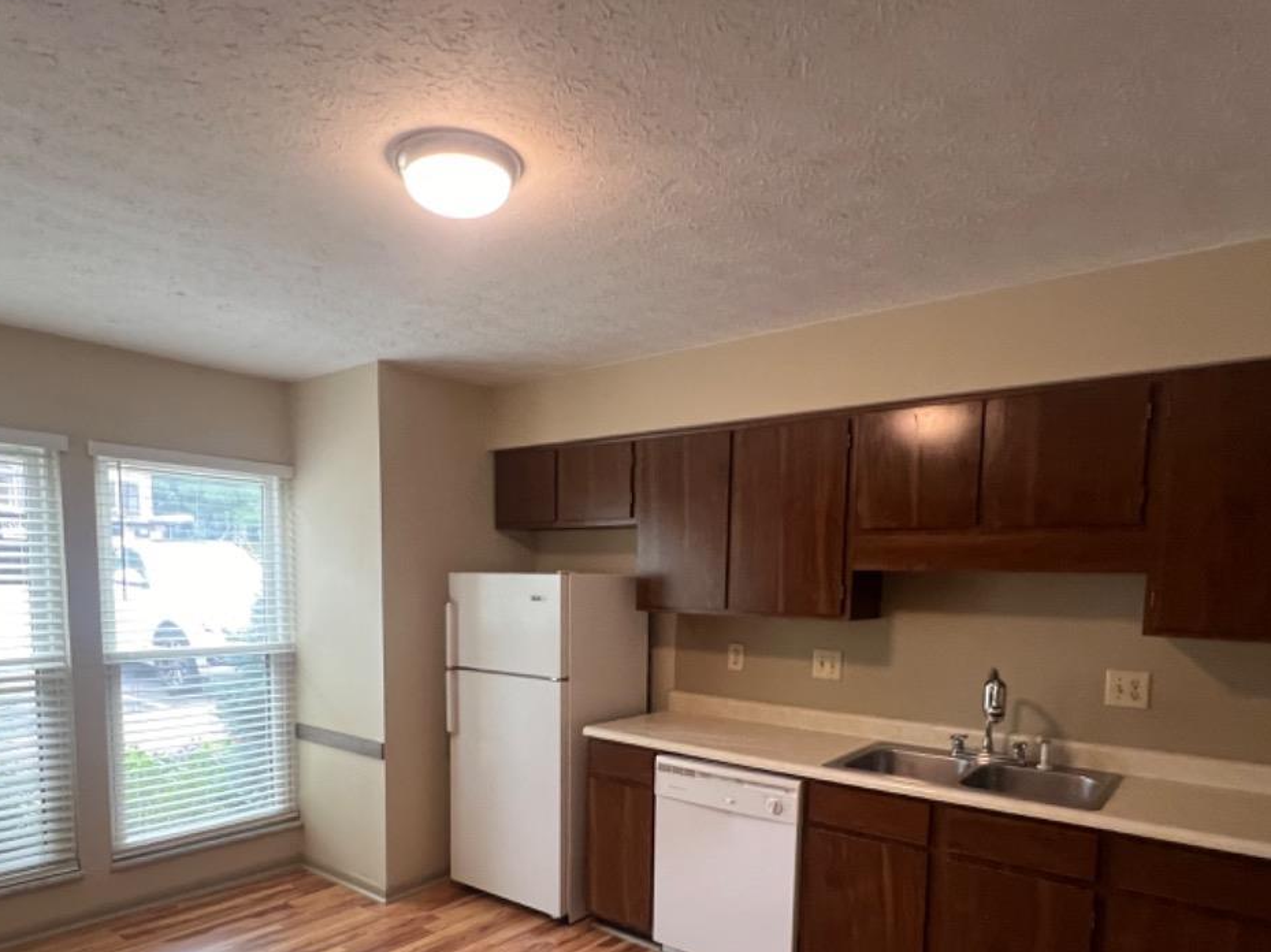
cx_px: 616
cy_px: 660
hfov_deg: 79.0
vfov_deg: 61.3
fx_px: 771
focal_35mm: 21
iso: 200
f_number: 1.8
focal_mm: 1.57
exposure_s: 1/120
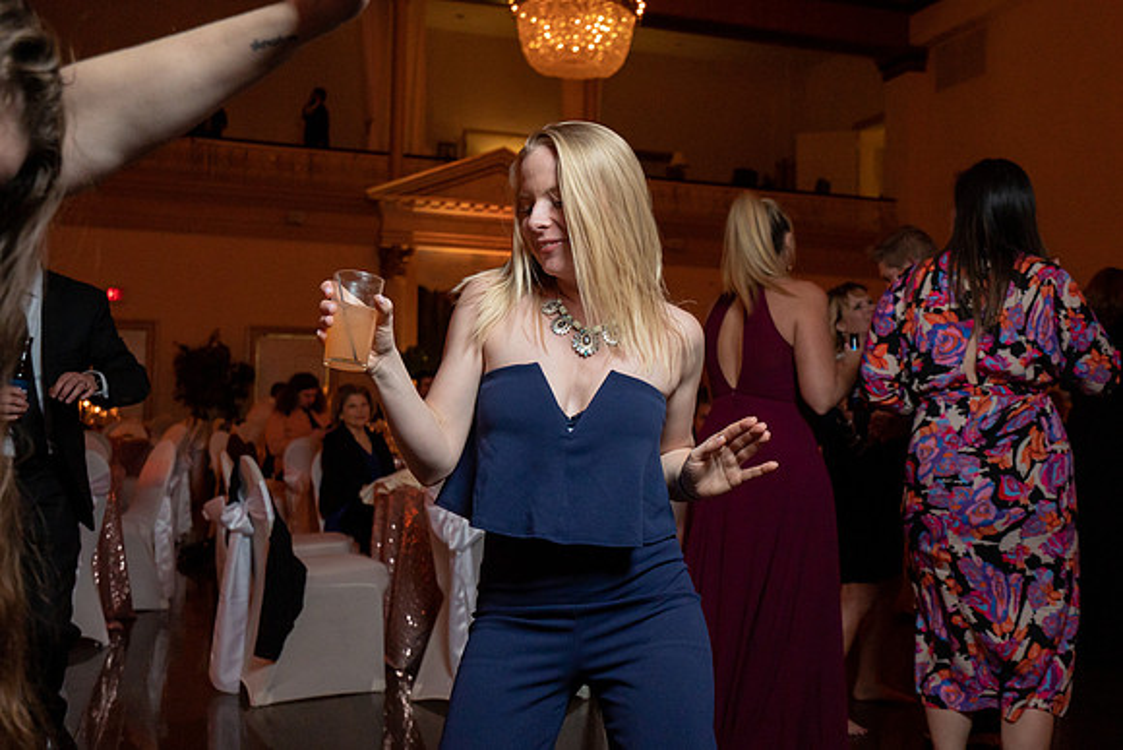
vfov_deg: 36.3
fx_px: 1141
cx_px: 588
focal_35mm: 37
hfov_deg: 52.4
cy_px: 339
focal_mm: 32
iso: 2000
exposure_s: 1/200
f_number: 4
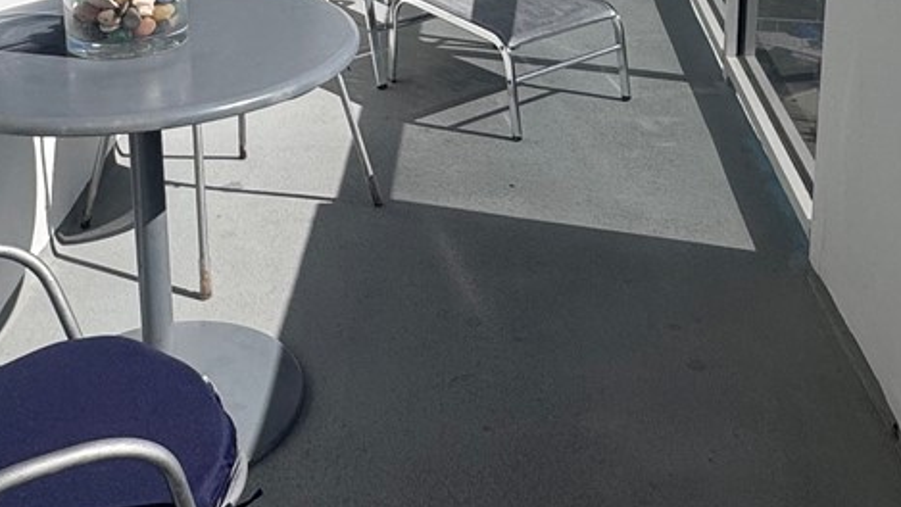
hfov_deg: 39.8
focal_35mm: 52
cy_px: -134
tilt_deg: -12.0
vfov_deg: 21.1
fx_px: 1243
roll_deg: -0.4
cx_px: 509
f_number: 2.2
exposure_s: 1/3717
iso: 50
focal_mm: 2.22
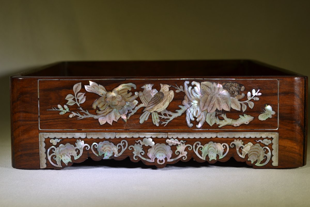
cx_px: 155
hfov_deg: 30.5
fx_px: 568
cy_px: 104
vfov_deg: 20.6
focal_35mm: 66
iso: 100
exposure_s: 1/250
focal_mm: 44
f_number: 8
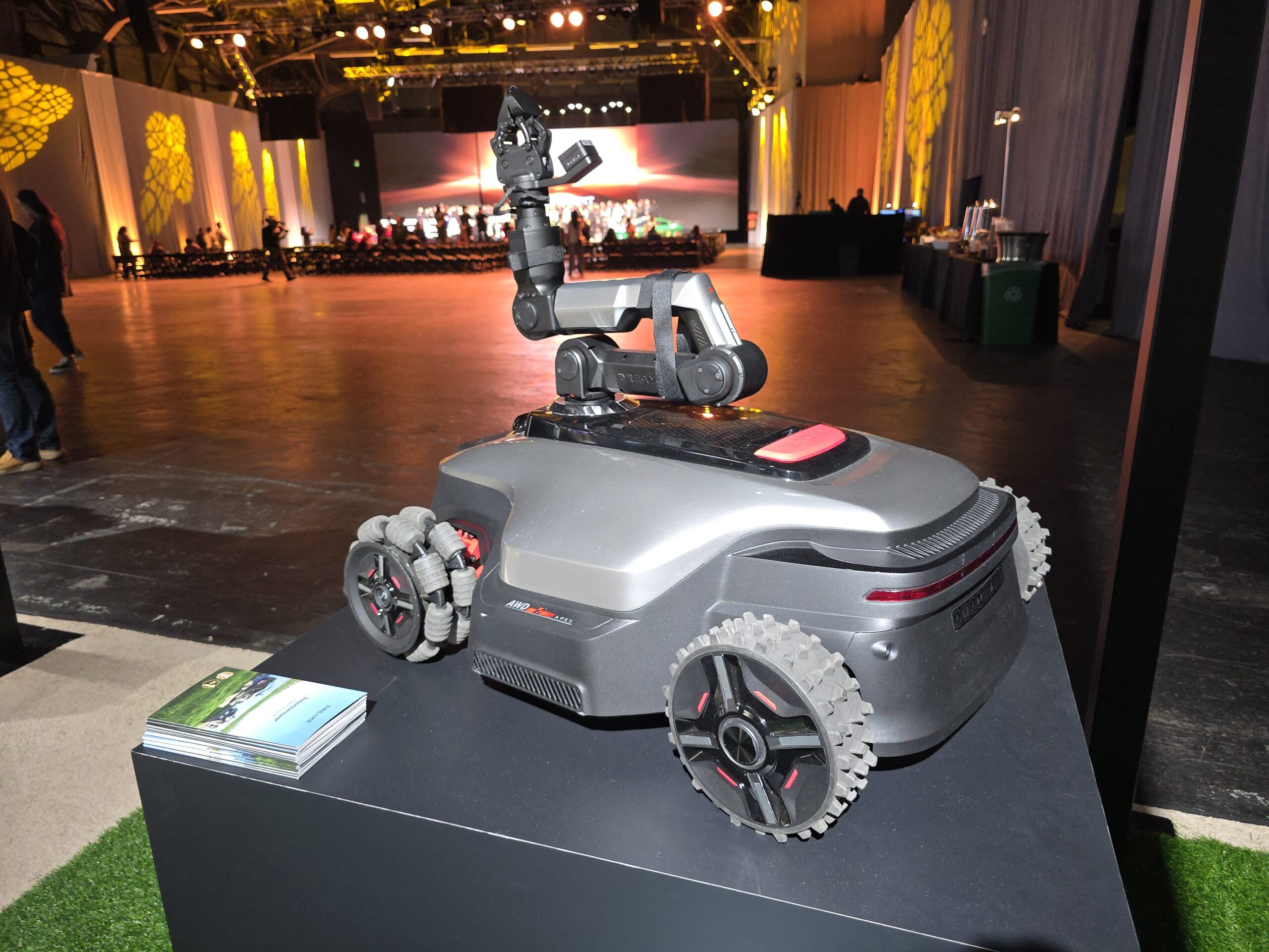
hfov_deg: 73.9
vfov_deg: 58.9
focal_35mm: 23
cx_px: 634
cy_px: 476
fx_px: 843
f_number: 1.7
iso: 250
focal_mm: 6.3
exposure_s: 1/33.2
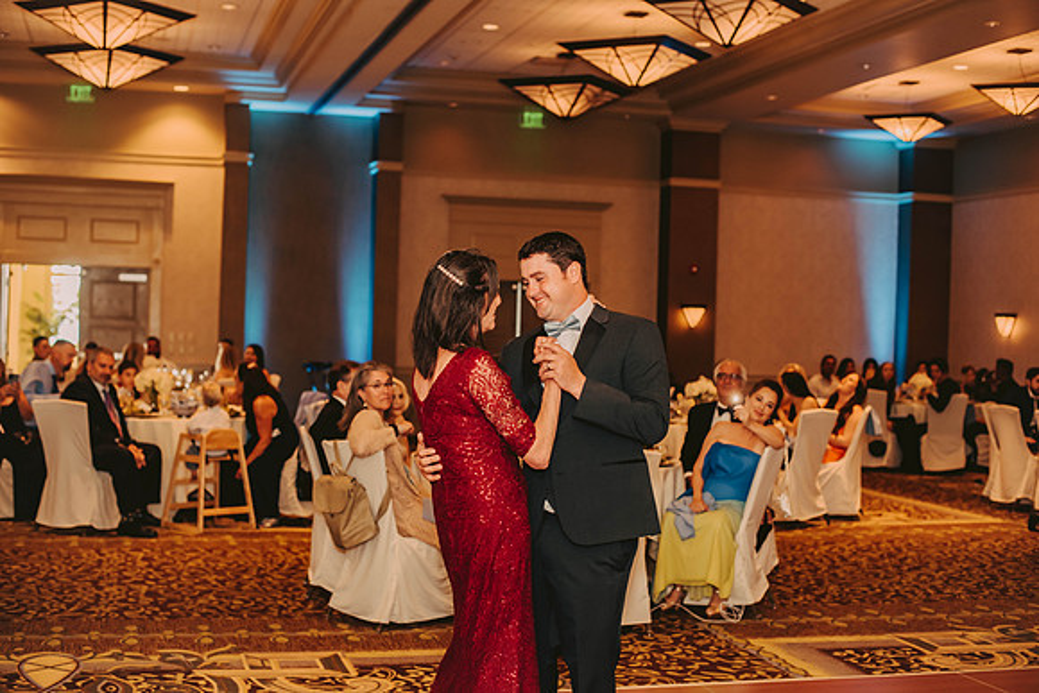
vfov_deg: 27.0
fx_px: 1443
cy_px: 346
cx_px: 520
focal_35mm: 50
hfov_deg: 39.6
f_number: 2.5
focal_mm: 50
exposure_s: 1/125
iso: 800
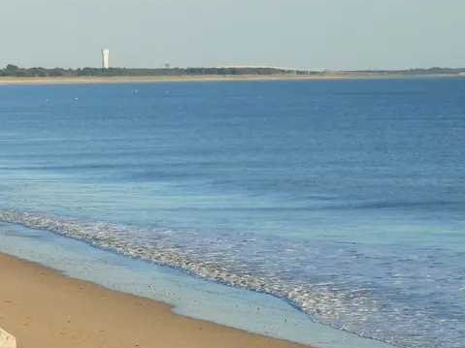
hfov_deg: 8.4
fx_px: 3156
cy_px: 222
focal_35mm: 235
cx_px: -31
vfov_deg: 6.3
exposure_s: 1/400
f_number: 4.8
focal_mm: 15.8
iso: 80
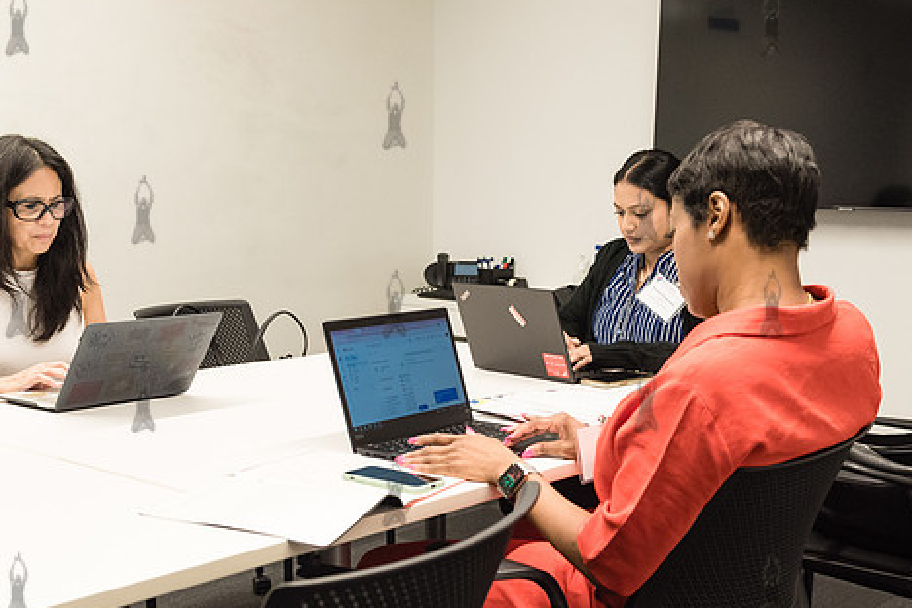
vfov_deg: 27.4
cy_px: 388
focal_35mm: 49
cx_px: 472
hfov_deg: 40.3
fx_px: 1241
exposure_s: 1/200
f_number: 4.5
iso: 2500
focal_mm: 32
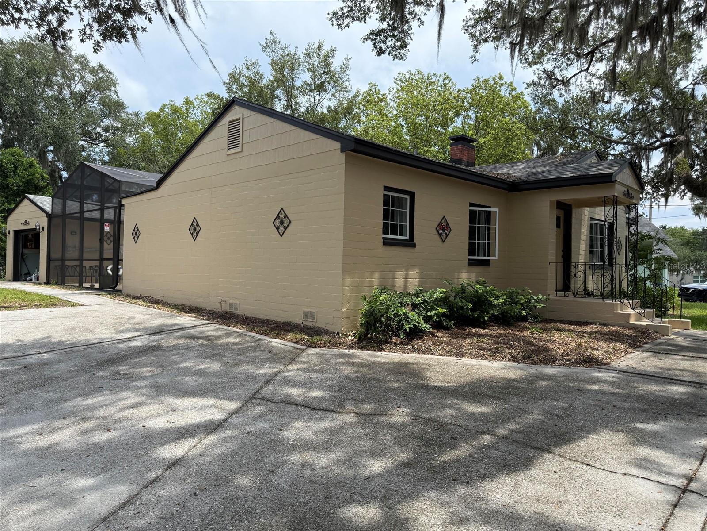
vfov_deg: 56.8
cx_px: 354
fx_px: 490
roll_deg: -1.0
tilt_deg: -0.5
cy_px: 266
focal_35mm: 24
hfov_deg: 71.6
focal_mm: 6.76
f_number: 1.78
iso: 100
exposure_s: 1/3584
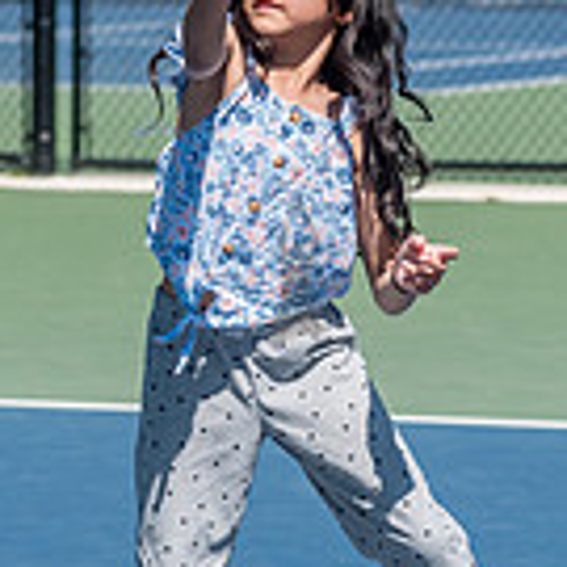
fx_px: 6245
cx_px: 294
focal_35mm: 337
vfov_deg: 5.2
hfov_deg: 5.2
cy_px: 267
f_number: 5
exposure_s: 1/1600
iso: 200
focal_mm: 92
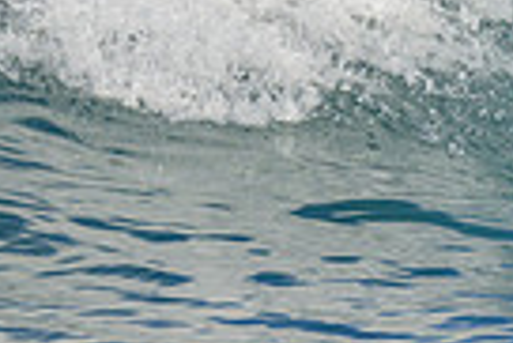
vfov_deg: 0.3
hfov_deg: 0.5
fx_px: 61539
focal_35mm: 4314
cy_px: -347
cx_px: 948
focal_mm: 800
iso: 320
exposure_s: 1/2000
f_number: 6.3
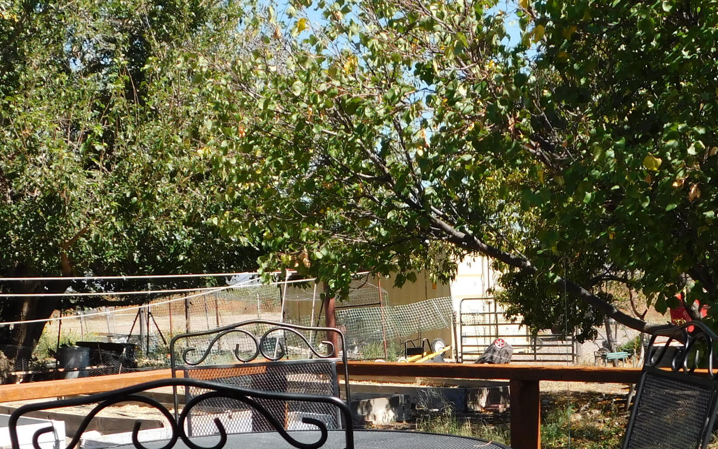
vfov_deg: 18.5
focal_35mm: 70
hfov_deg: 29.3
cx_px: 419
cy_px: 329
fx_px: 1370
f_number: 3.5
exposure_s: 1/640
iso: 125
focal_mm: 6.3
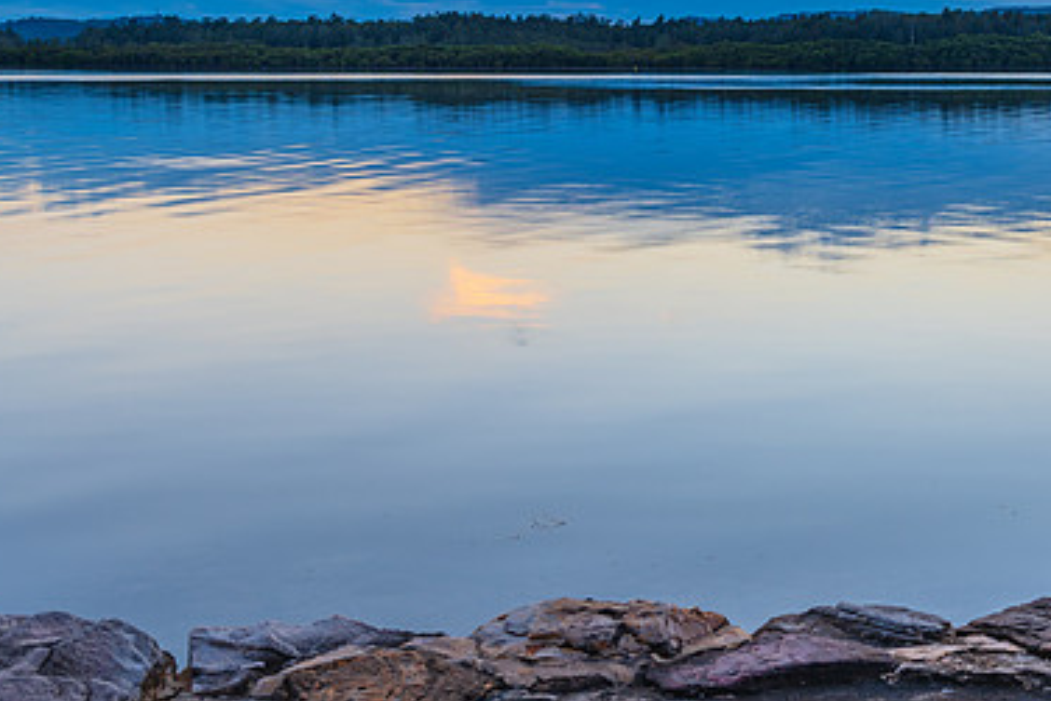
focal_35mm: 59
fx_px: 1723
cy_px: 194
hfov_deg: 33.6
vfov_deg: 22.8
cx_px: 702
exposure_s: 1/2.5
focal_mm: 38
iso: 40
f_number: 8
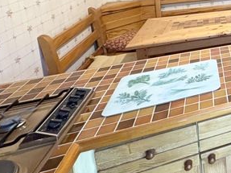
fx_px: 260
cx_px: 313
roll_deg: +0.9
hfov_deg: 32.8
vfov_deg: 31.9
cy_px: -24
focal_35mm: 39
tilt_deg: -7.0
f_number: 2.2
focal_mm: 2.22
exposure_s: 1/50
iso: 200
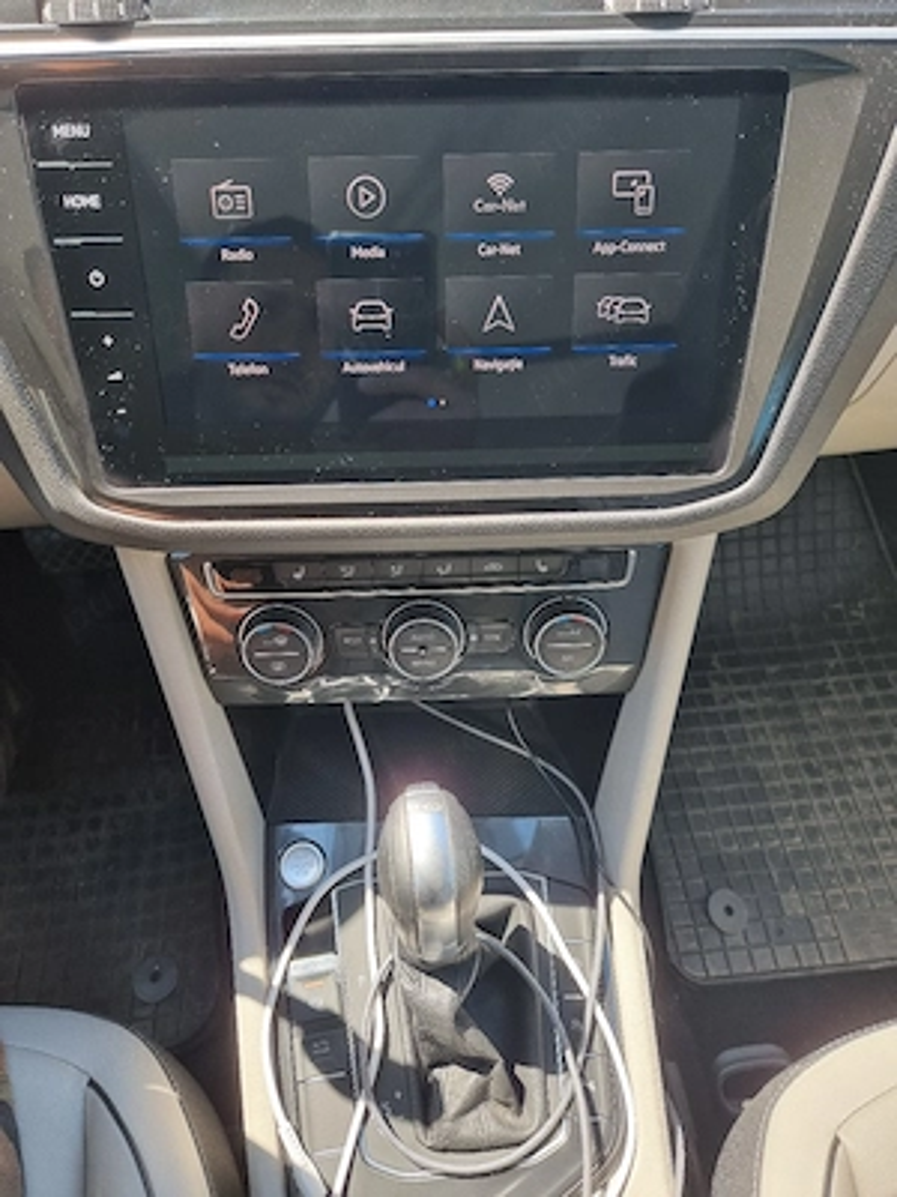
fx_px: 829
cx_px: 448
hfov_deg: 56.8
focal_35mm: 24
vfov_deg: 71.6
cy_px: 598
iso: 50
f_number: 1.8
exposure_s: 1/100
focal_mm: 6.7
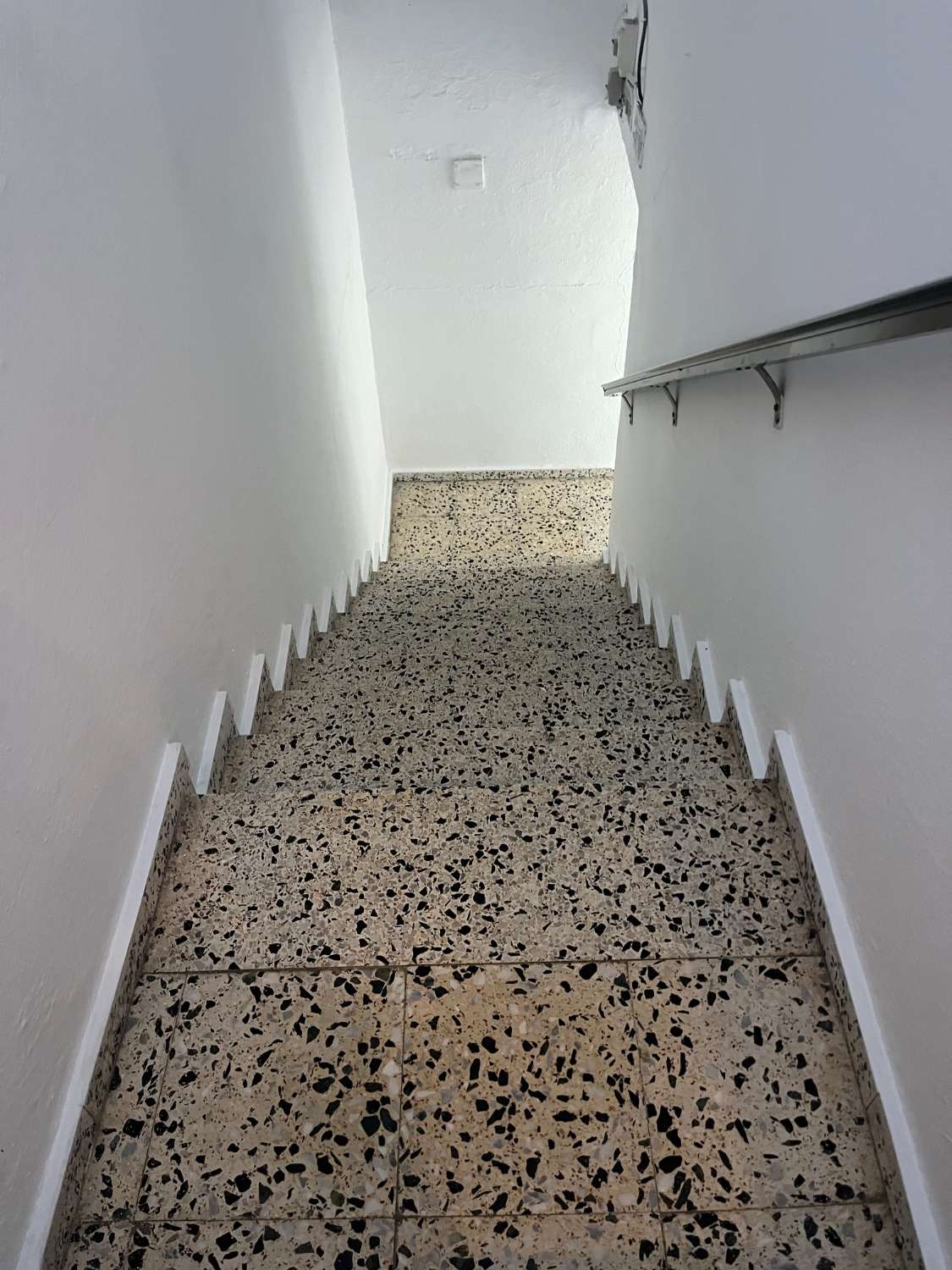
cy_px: 635
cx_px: 476
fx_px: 953
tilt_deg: -44.3
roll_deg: +1.7
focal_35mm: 26
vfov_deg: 67.3
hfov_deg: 53.1
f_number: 1.6
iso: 320
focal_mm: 5.1
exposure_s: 1/50
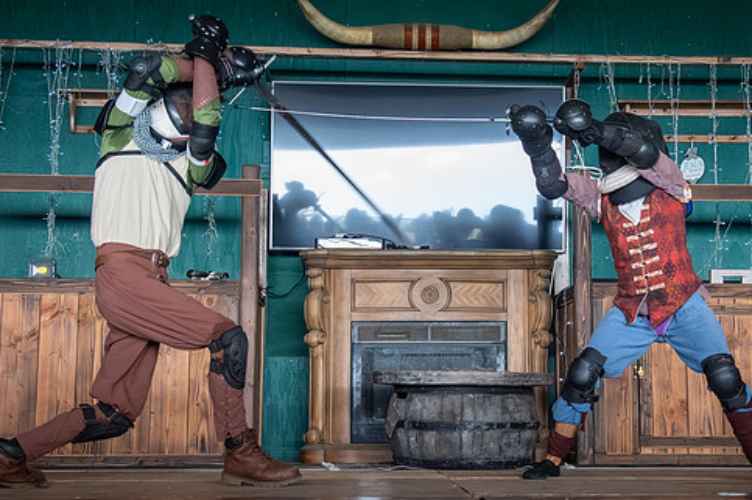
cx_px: 461
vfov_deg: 20.6
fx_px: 1377
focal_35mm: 66
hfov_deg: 30.4
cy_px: 245
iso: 8000
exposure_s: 1/320
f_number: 5.6
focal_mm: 40
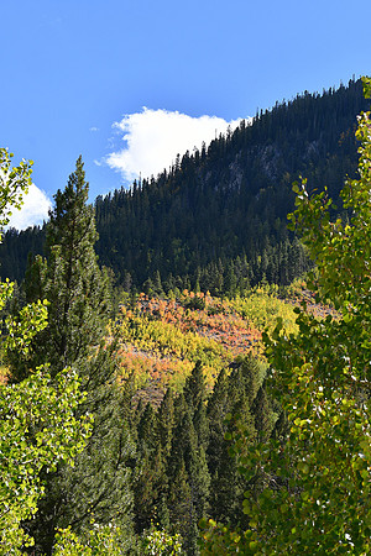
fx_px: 1623
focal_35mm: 105
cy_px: 278
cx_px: 186
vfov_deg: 19.5
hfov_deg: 13.0
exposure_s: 1/250
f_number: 8
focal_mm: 70
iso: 110
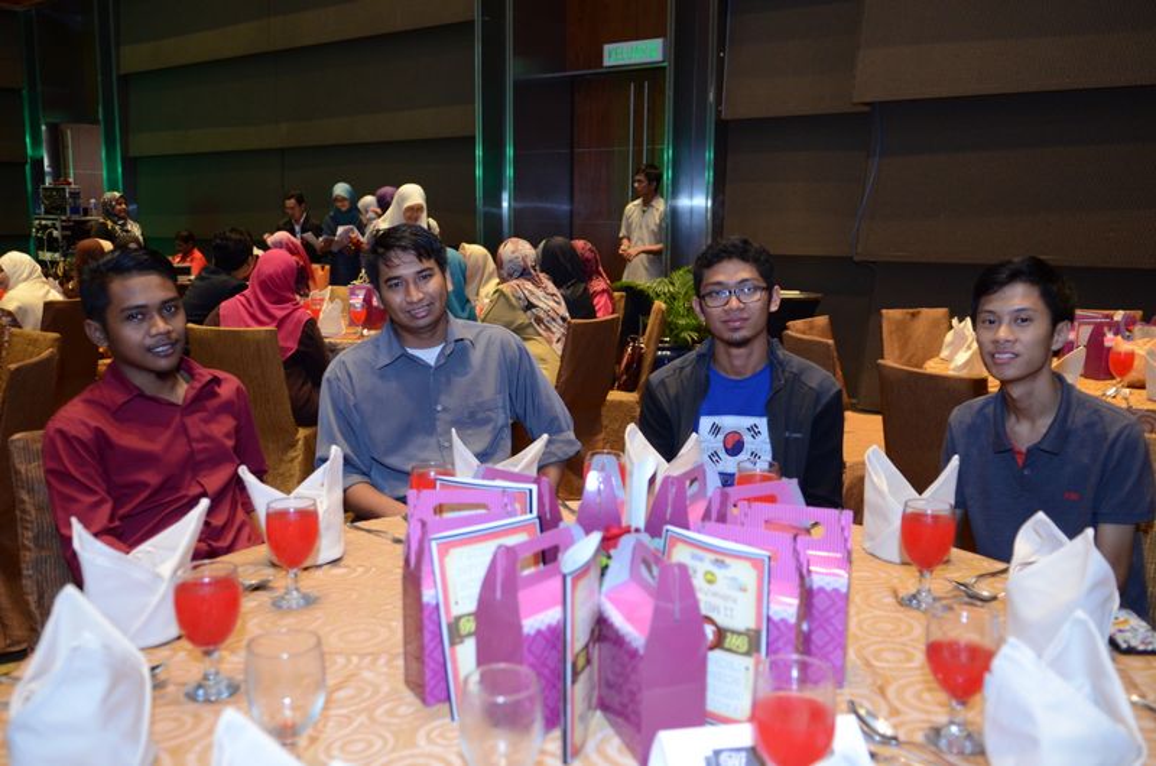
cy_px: 383
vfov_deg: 39.8
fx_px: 1058
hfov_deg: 57.3
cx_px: 578
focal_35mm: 33
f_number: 2.8
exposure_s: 1/60
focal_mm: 22
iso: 1250
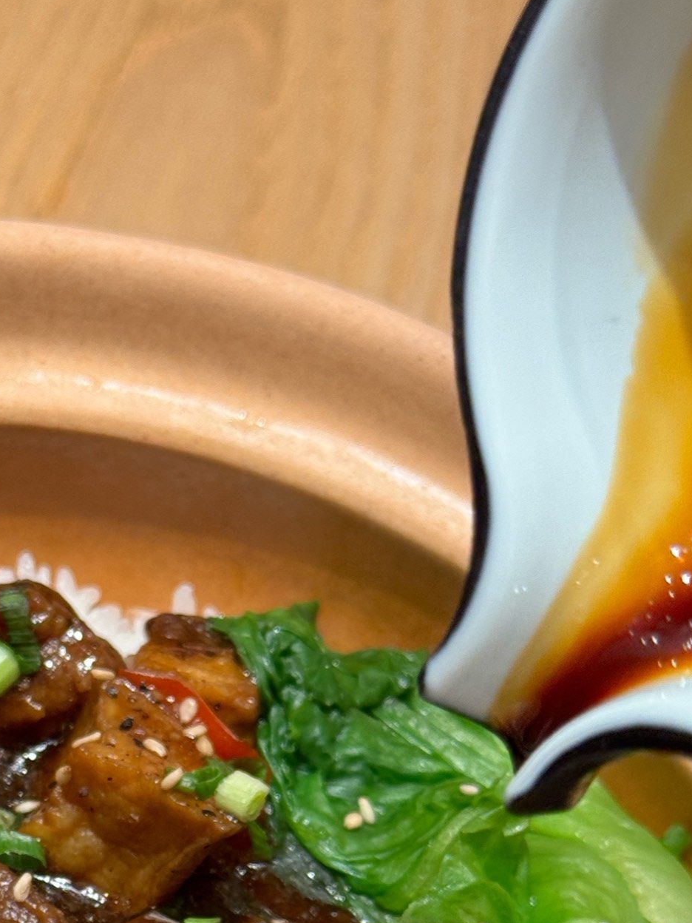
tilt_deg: -49.2
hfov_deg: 13.9
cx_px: 13
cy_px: 982
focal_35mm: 105
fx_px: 2799
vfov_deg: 18.1
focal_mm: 6.76
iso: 50
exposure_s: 1/100
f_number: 1.78
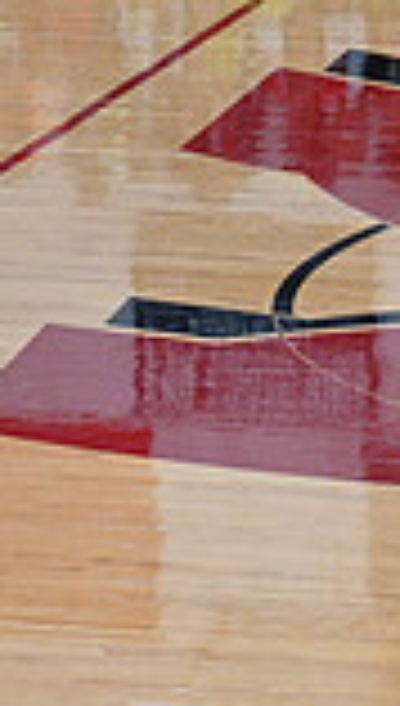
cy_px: 110
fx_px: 6655
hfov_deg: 3.4
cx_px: 1187
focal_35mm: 355
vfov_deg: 6.1
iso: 4000
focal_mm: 92
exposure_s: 1/400
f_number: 4
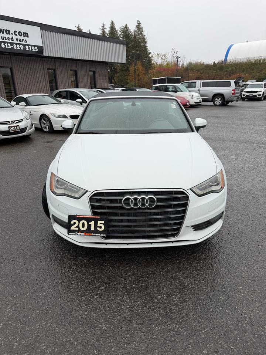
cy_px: 178
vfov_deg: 71.6
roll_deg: -0.9
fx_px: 246
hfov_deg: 56.8
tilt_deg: -18.7
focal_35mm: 24
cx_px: 133
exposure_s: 1/372
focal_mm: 6.76
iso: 80
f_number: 1.78
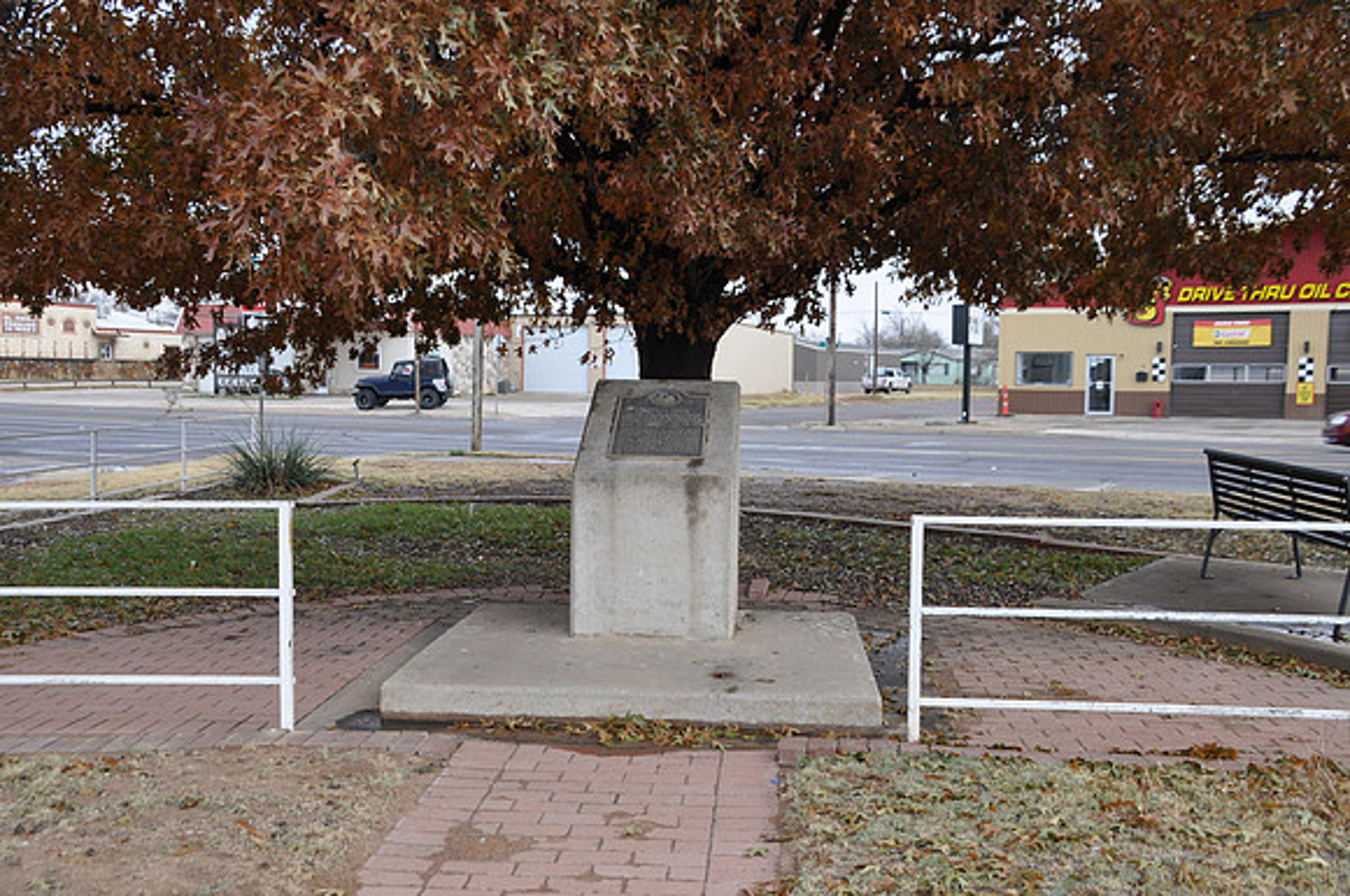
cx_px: 675
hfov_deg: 53.2
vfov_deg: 36.8
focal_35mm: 36
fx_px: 1348
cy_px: 448
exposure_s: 1/160
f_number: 6.3
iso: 200
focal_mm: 24
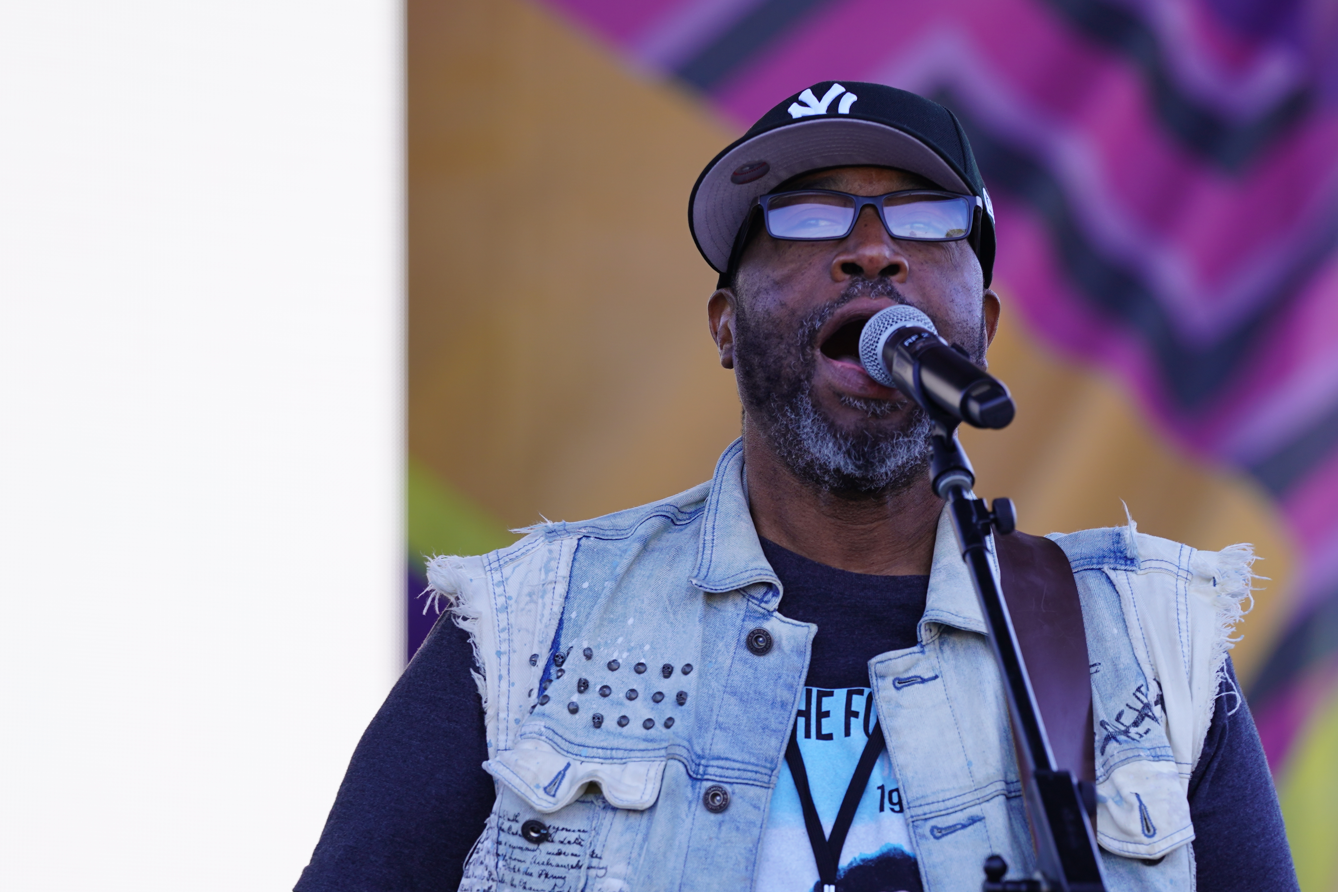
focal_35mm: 297
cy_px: 559
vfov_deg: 4.6
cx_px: 730
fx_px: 11038
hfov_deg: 6.9
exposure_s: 1/250
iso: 160
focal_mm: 200
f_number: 4
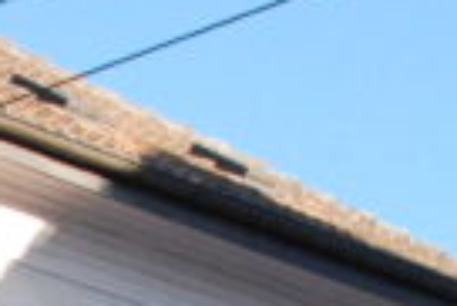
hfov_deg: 6.8
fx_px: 3723
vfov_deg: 4.6
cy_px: 704
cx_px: -397
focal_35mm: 293
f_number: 11
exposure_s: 1/500
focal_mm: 26
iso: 1000
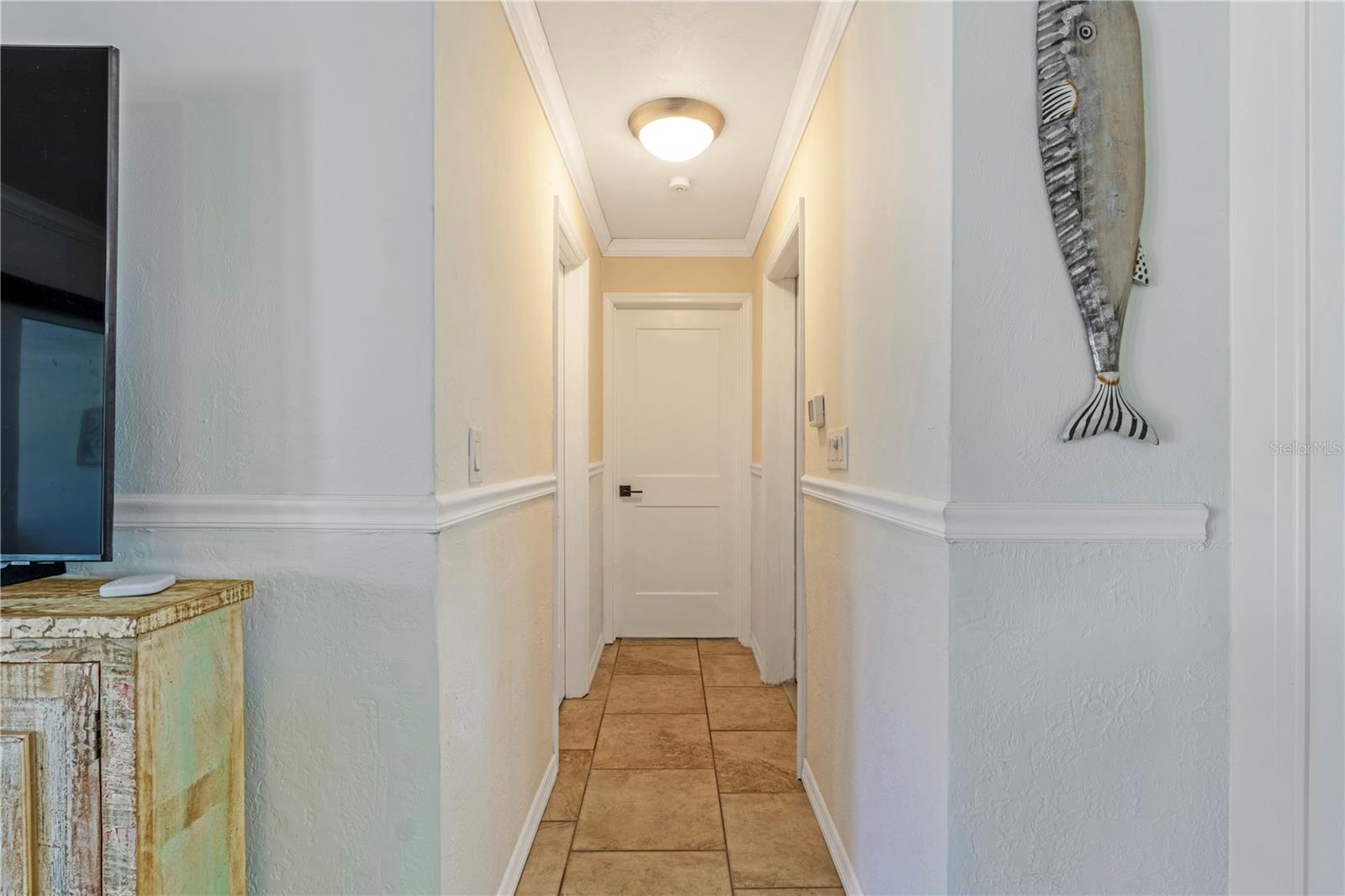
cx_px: 672
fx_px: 616
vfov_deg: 72.0
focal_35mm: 16
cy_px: 448
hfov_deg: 95.0
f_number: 9
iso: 250
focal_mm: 11
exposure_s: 1/125
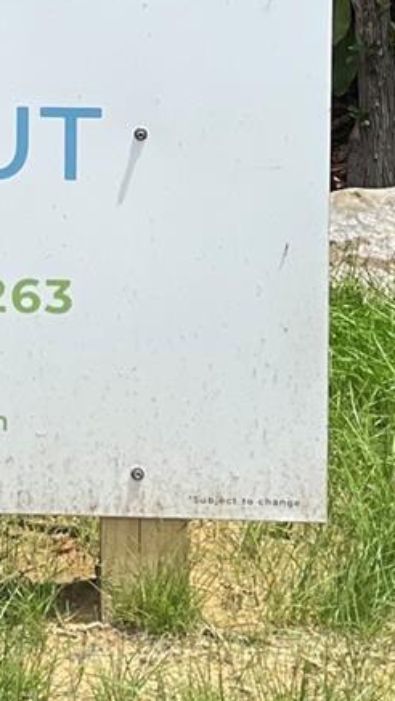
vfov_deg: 10.4
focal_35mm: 199
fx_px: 3703
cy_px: -432
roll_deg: +0.5
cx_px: -119
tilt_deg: -5.2
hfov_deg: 6.1
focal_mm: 6
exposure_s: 1/1653
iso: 32
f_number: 2
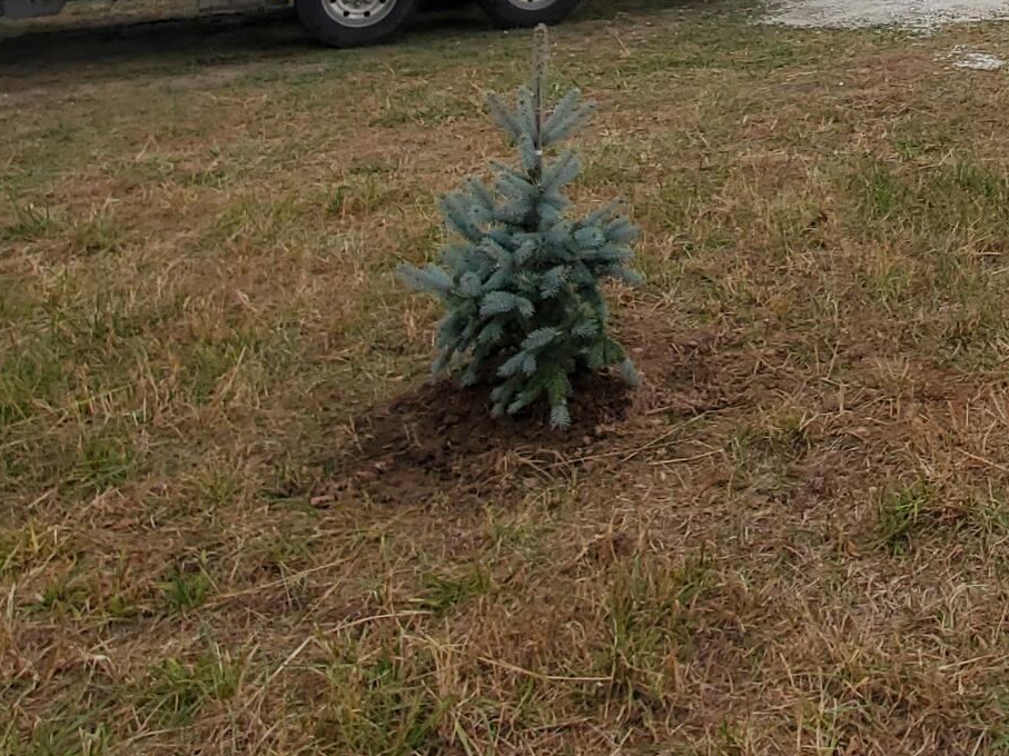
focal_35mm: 43
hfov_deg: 38.7
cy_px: -218
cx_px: 1016
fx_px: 1253
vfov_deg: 28.0
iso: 50
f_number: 2.2
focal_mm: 1.8
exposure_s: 1/307
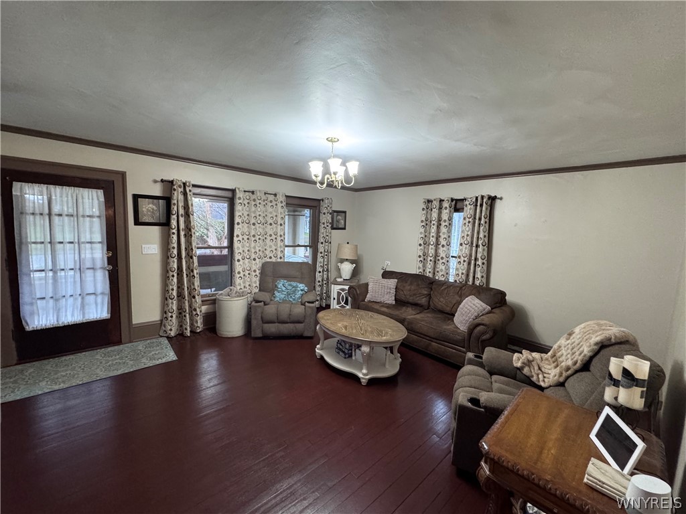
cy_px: 257
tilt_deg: -7.2
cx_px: 343
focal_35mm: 14
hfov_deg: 102.1
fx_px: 277
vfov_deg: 85.7
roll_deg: -2.5
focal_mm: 2.22
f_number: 2.2
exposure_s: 1/60
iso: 500
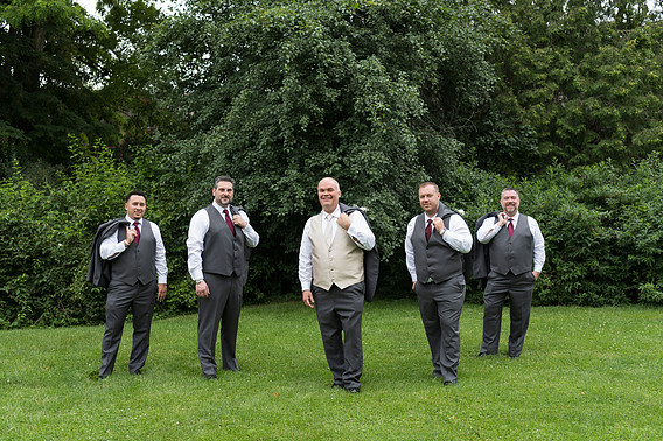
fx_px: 847
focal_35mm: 46
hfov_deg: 42.8
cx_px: 329
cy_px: 219
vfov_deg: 29.2
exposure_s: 1/320
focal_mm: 45
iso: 90
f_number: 2.8
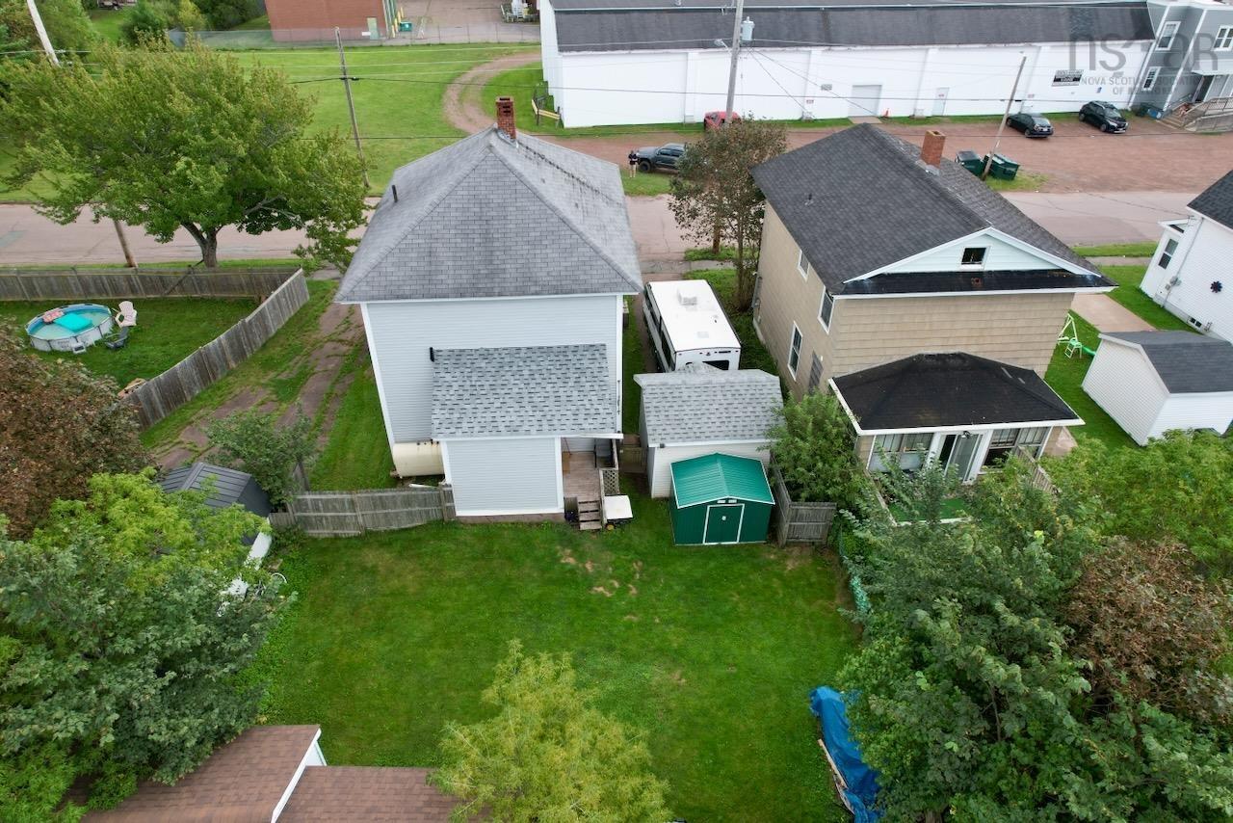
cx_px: 616
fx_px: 754
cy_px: 412
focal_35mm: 22
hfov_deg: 78.6
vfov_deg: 57.3
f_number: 2.8
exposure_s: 1/500
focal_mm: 8.38
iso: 100
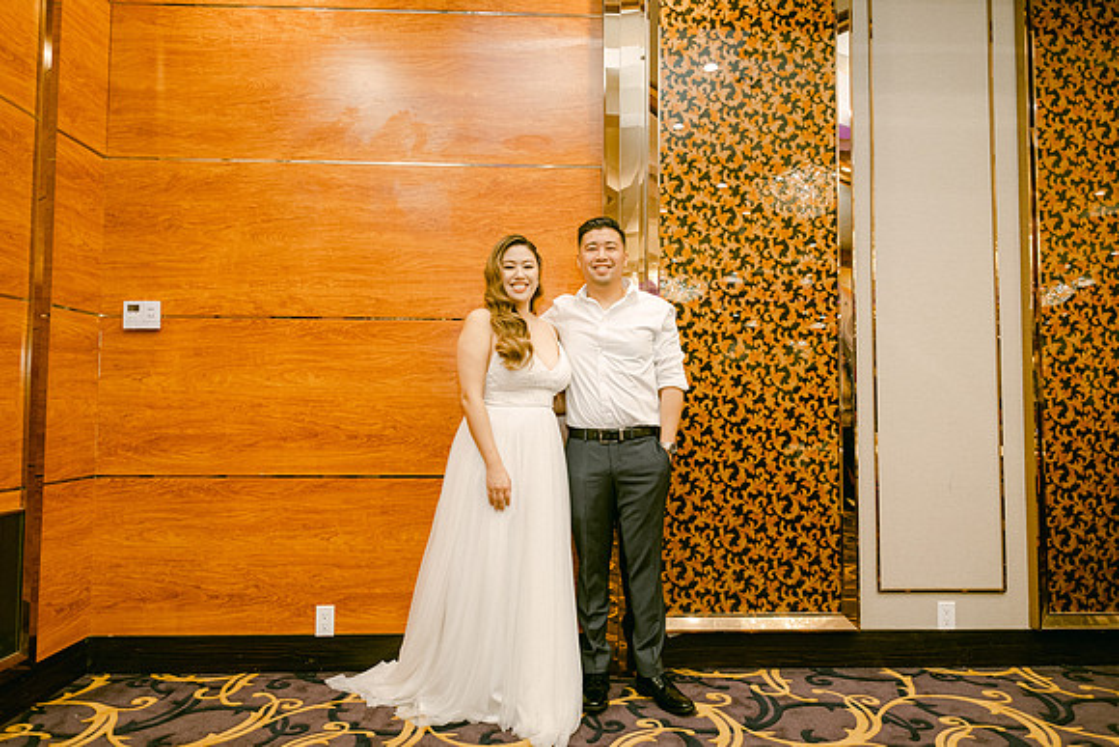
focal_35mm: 24
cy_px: 374
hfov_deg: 73.7
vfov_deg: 53.2
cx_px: 560
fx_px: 746
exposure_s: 1/125
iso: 800
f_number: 2.8
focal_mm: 16
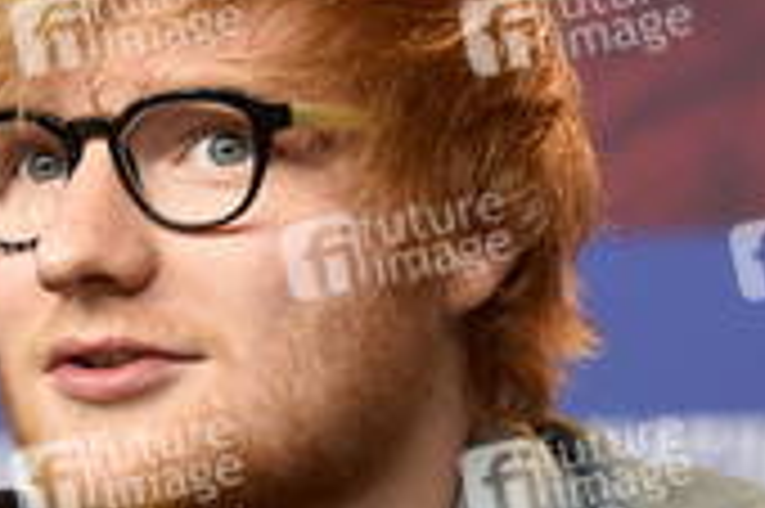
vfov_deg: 3.5
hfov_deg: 5.3
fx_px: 8301
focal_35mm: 391
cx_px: 7
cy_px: 360
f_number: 3.2
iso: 640
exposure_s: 1/200
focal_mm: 98
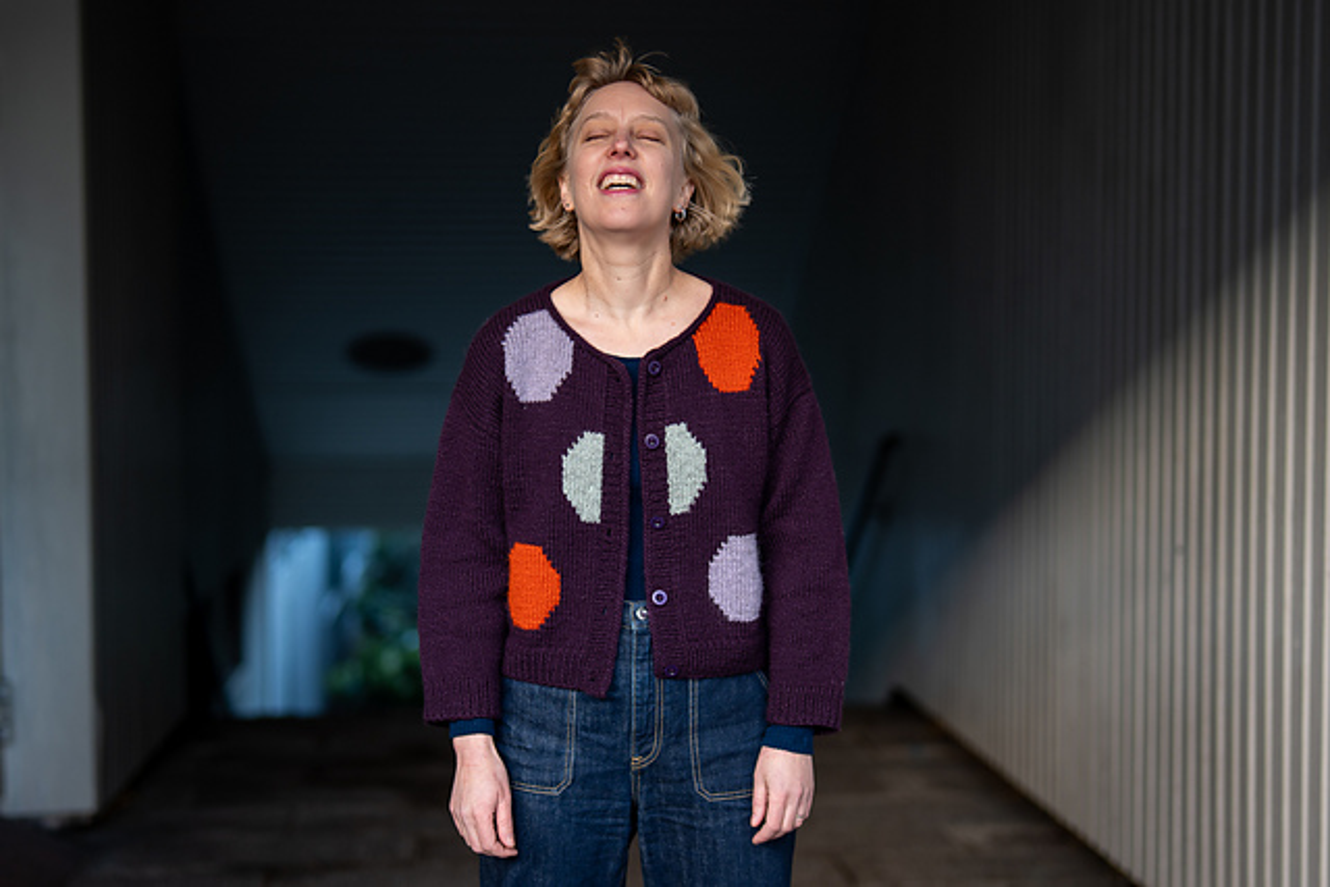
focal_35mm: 61
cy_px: 470
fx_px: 2237
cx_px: 619
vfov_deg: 22.4
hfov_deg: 33.1
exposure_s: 1/250
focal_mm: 50
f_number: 1.6
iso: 100
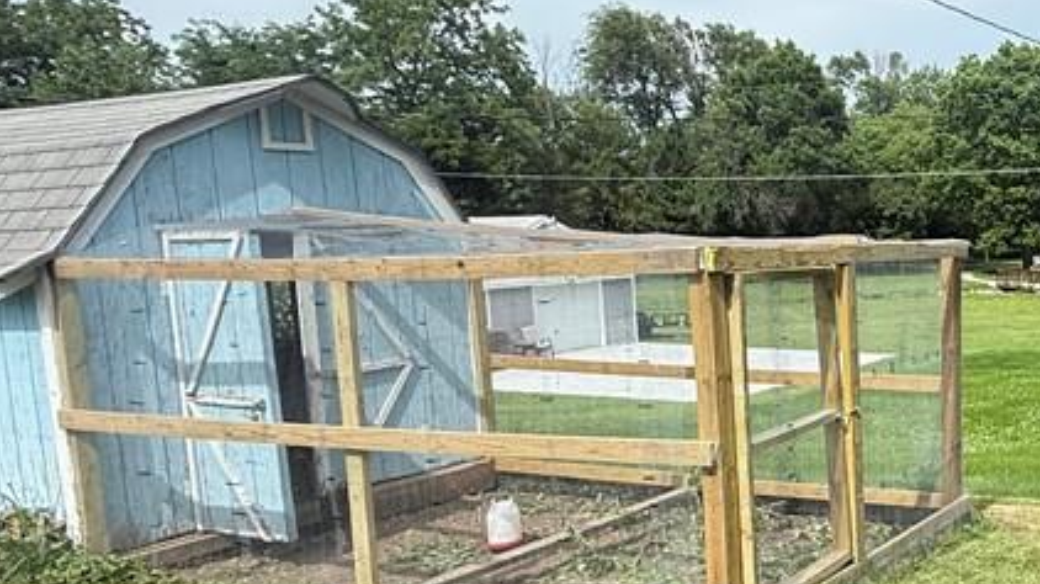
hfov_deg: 46.3
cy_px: 345
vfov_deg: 31.9
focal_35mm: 37
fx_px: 1020
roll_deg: +1.6
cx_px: 1013
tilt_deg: -6.9
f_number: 2.2
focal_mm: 2.22
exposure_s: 1/1145
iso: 50
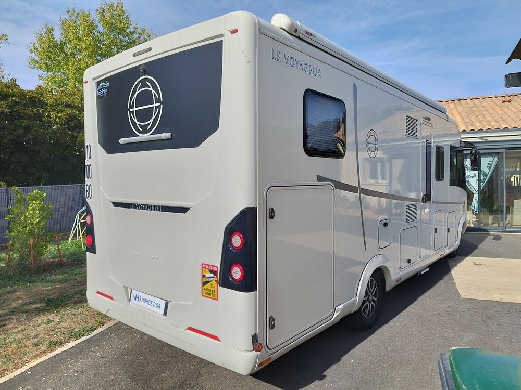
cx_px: 260
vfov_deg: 56.8
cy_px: 195
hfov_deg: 71.6
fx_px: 361
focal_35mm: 24
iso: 50
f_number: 1.89
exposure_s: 1/651
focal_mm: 5.89
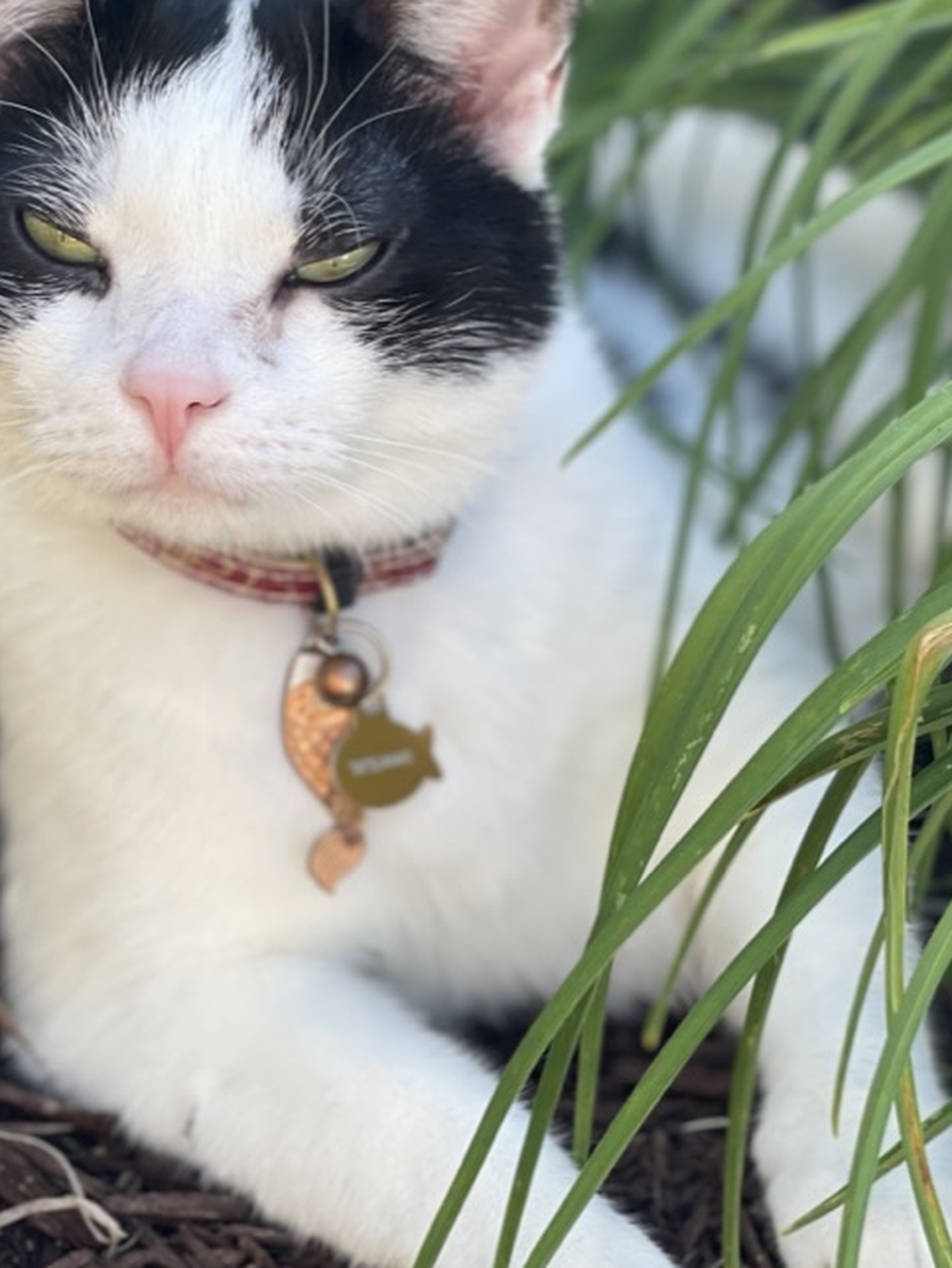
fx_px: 3737
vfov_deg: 19.1
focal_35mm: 102
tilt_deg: -26.1
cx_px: 446
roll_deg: +2.6
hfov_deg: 14.5
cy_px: 337
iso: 25
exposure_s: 1/121
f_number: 2.2
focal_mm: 7.5
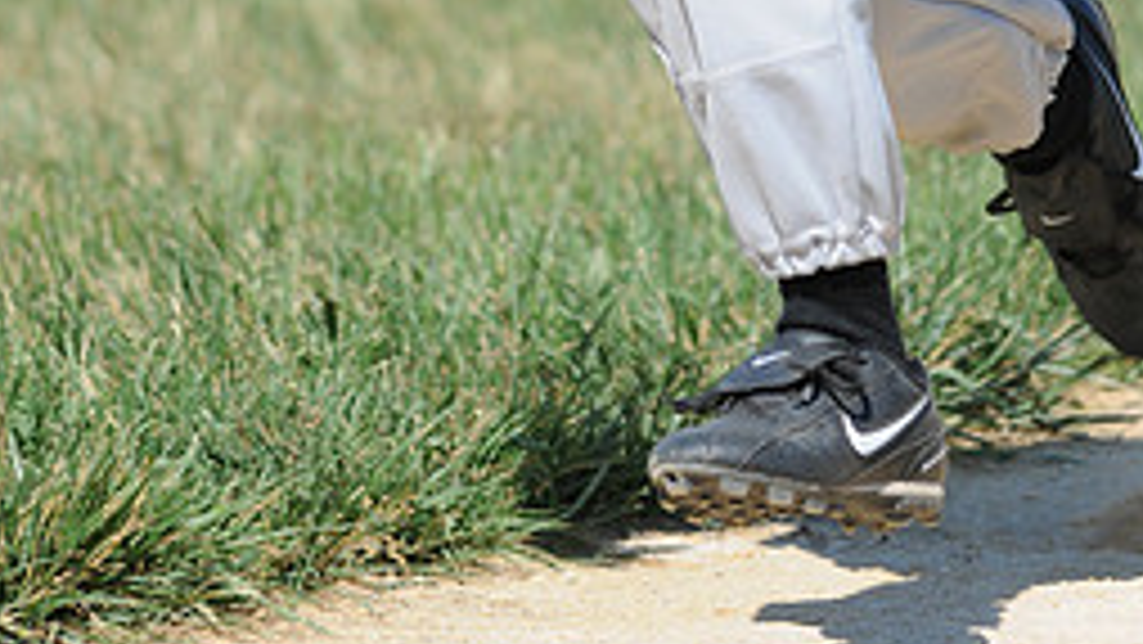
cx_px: 659
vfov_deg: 1.1
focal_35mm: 1076
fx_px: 32618
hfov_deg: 2.0
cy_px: -536
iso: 200
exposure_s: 1/1600
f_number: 4
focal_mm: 300
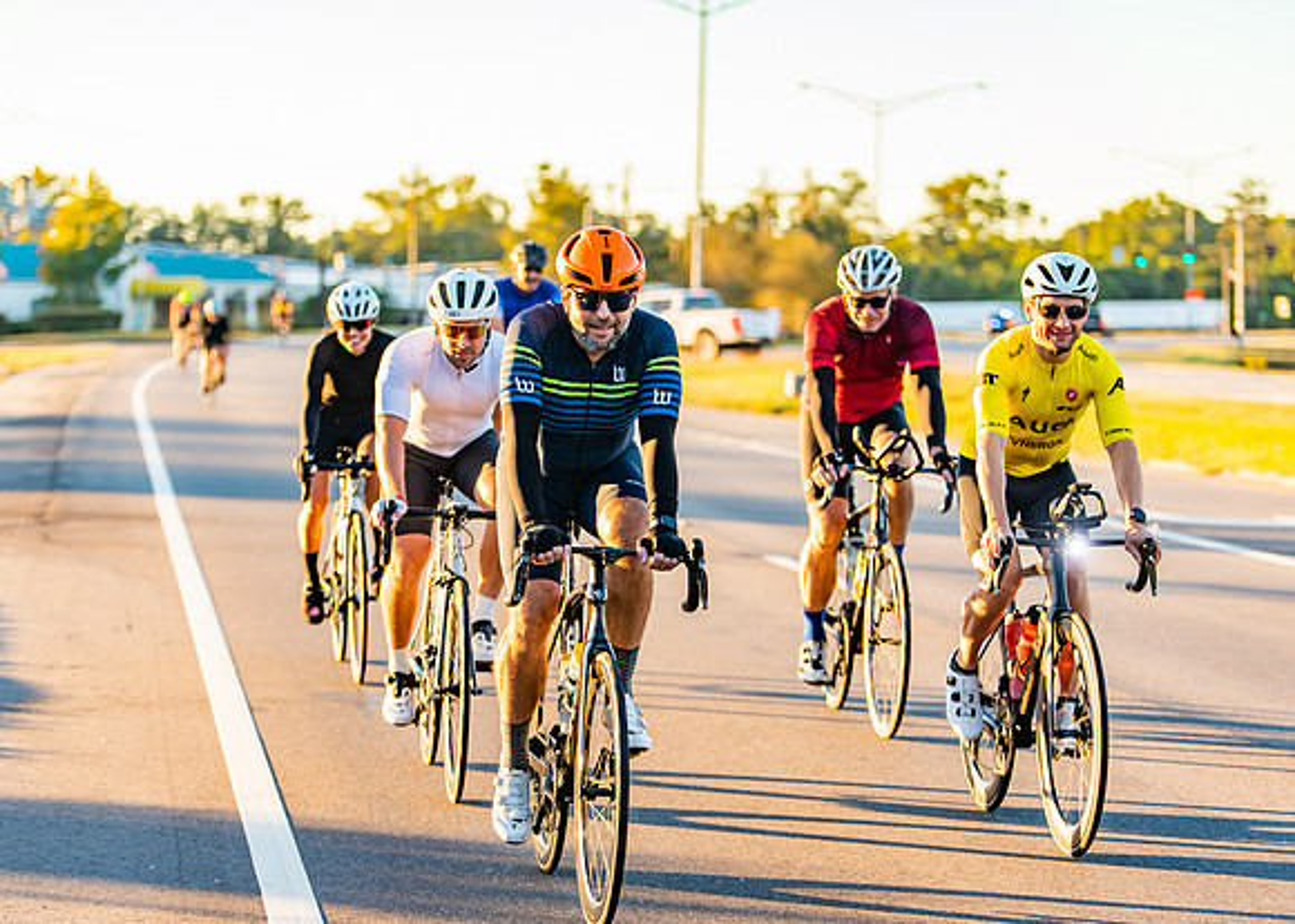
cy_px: 453
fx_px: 4012
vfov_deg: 13.1
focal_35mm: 109
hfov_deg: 18.3
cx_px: 615
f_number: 2.8
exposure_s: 1/500
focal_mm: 98
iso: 250
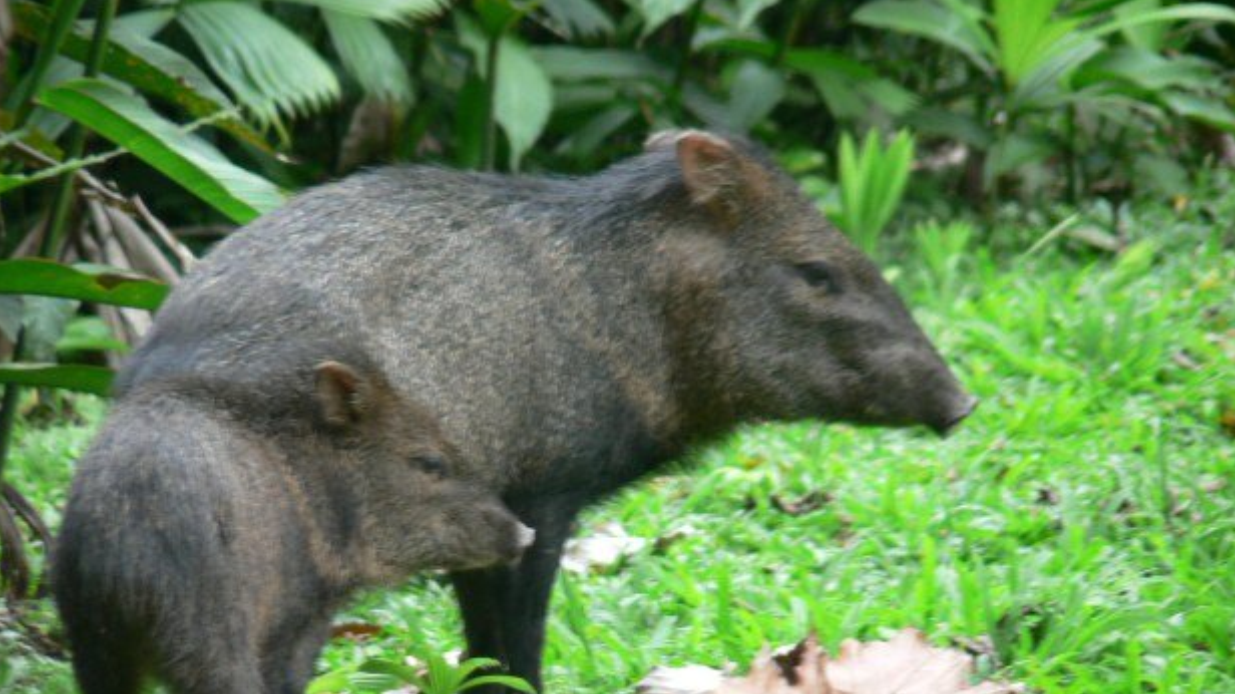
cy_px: 477
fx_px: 16008
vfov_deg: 2.5
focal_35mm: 489
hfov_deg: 4.4
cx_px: 634
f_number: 3.3
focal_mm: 72
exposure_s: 1/30
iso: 150
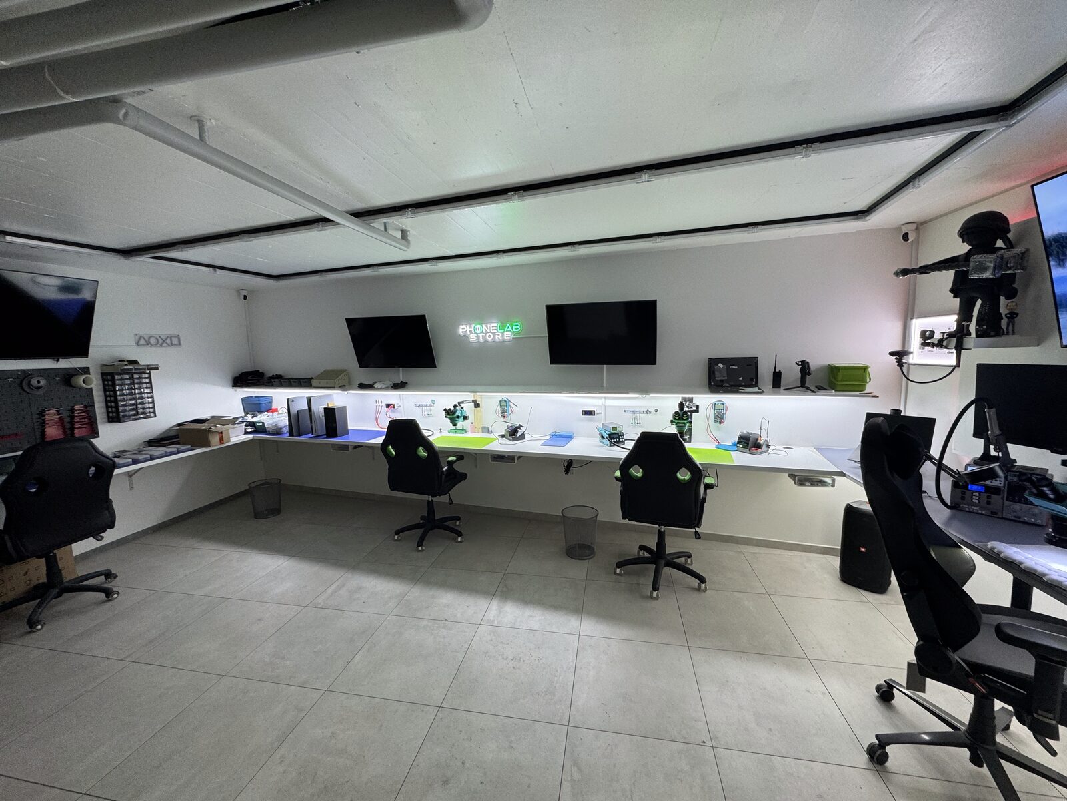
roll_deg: +1.5
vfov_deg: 85.7
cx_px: 534
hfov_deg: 102.1
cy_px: 400
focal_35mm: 14
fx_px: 432
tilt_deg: -6.2
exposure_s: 1/100
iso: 80
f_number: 2.2
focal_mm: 2.22
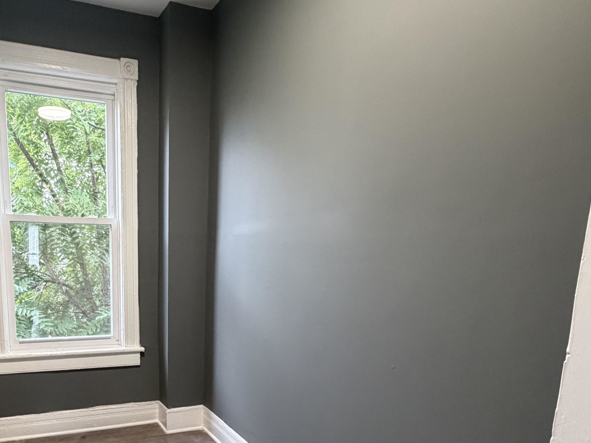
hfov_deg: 66.5
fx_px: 427
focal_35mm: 25
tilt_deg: -9.9
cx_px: 174
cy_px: 336
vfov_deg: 52.3
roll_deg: +0.2
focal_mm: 2.22
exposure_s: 1/60
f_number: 2.2
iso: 400
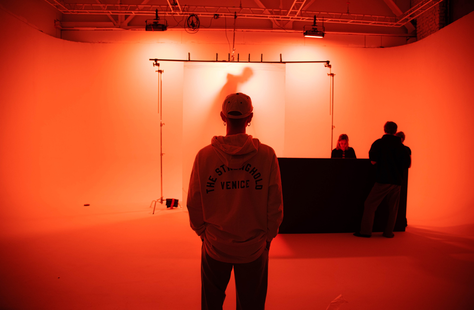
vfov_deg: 52.3
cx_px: 237
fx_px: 316
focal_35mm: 24
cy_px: 158
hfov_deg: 73.7
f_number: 4
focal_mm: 24
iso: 800
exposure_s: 1/200
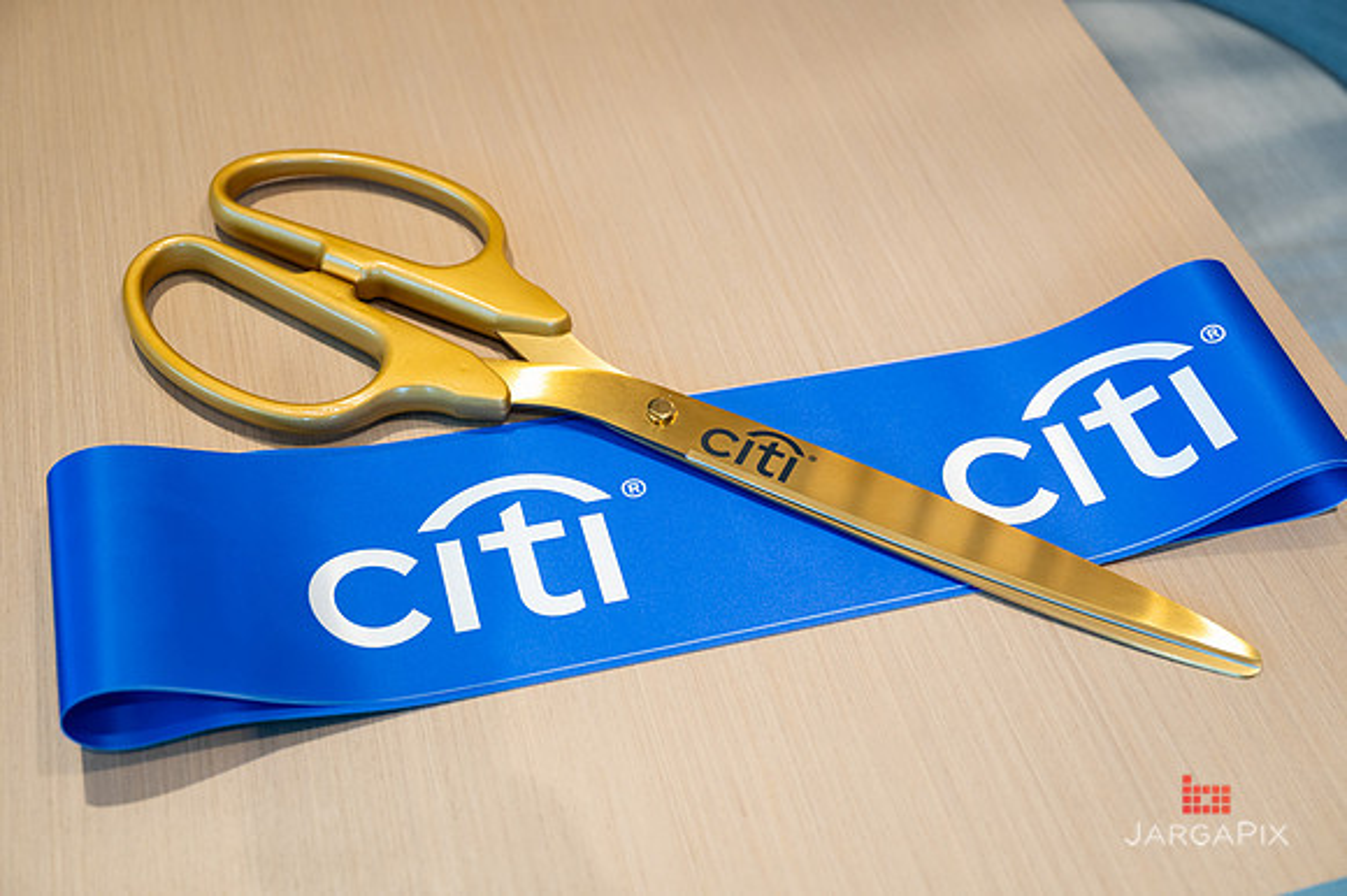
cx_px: 676
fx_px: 1577
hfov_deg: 46.2
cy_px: 449
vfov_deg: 31.7
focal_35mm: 42
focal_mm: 41
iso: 1000
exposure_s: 1/250
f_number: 3.2
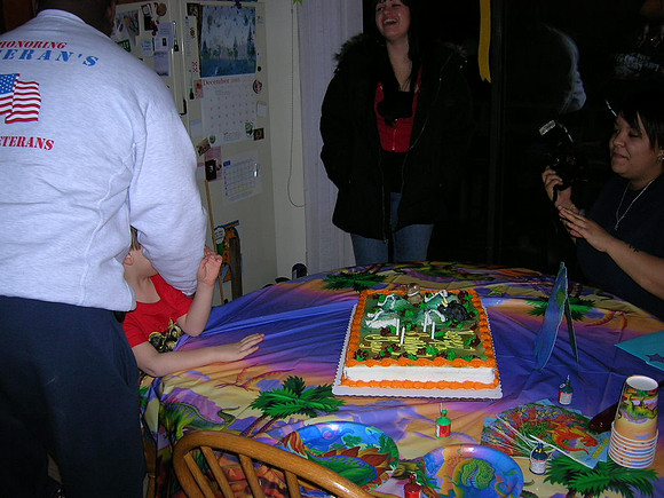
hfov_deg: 54.0
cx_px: 332
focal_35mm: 34
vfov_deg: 41.8
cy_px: 249
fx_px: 652
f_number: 2.9
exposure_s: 1/60.1
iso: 50
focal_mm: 5.7
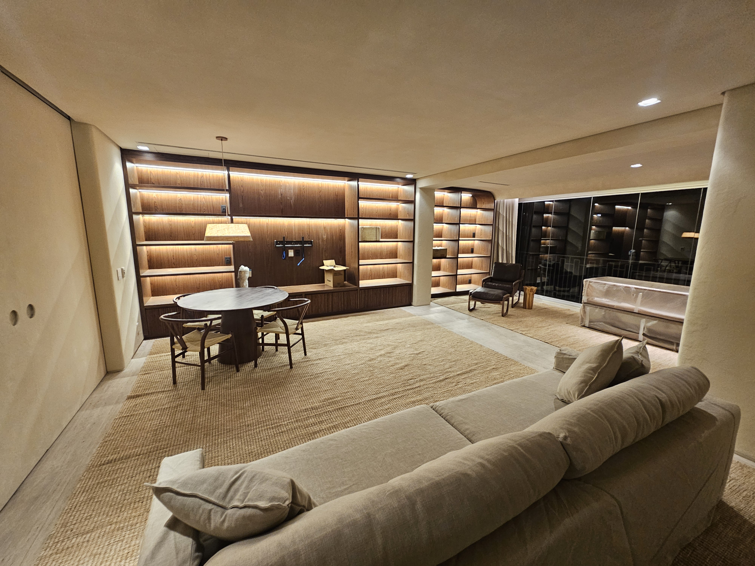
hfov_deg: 106.2
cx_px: 378
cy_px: 283
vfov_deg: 89.9
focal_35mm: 13
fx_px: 284
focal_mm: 2.2
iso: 320
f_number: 2.2
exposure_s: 1/30
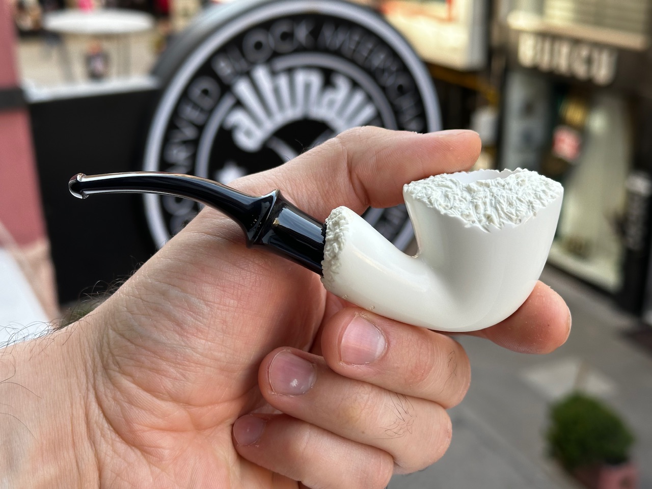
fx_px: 904
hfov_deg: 39.7
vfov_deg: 30.3
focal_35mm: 48
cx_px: 326
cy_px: 244
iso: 64
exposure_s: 1/311
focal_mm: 6.86
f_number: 1.78
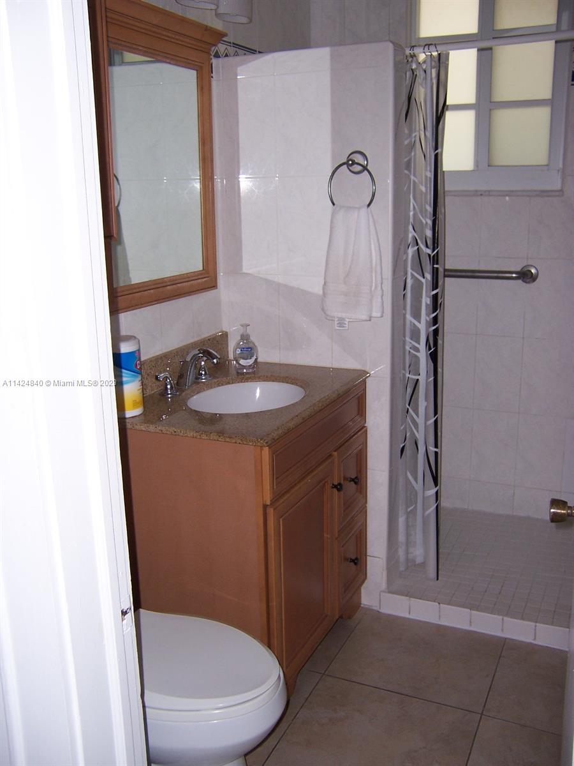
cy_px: 383
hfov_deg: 42.9
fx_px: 730
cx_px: 287
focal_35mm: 33
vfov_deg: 55.4
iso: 80
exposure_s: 1/60
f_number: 2.8
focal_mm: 5.5
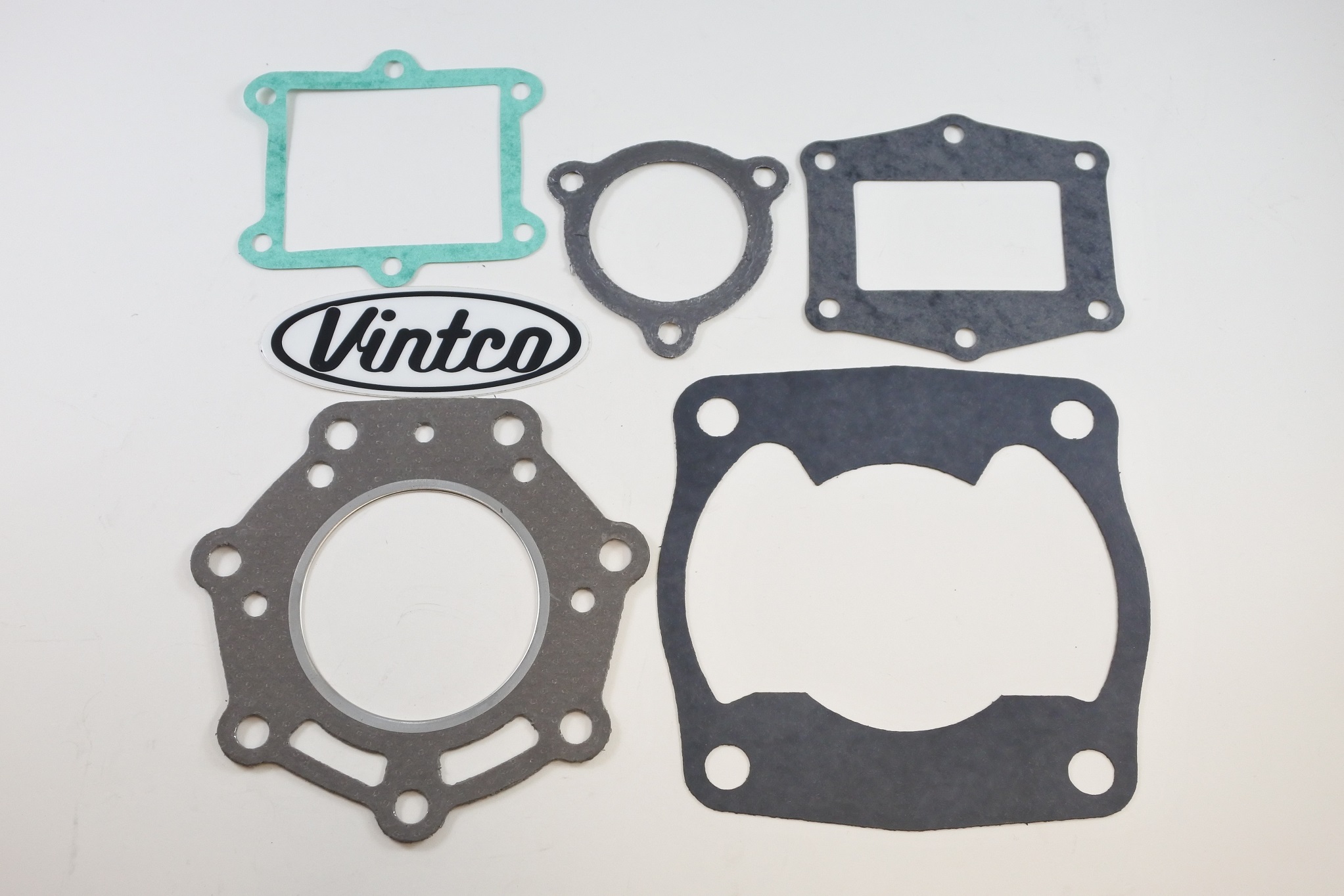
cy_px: 448
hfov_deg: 50.7
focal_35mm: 38
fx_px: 1419
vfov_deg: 35.1
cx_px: 672
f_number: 4
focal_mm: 14.3
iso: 400
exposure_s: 1/125
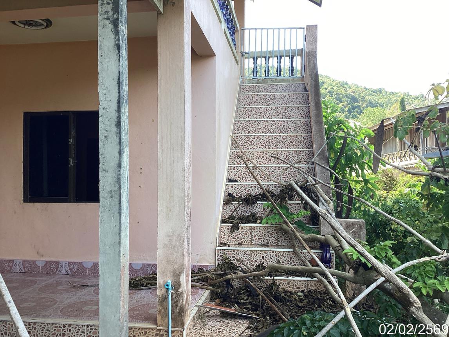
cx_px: 224
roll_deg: -0.9
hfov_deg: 58.4
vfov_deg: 45.4
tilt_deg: +1.9
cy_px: 168
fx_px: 402
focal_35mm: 31
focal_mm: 3.3
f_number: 2.4
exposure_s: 1/120
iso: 32
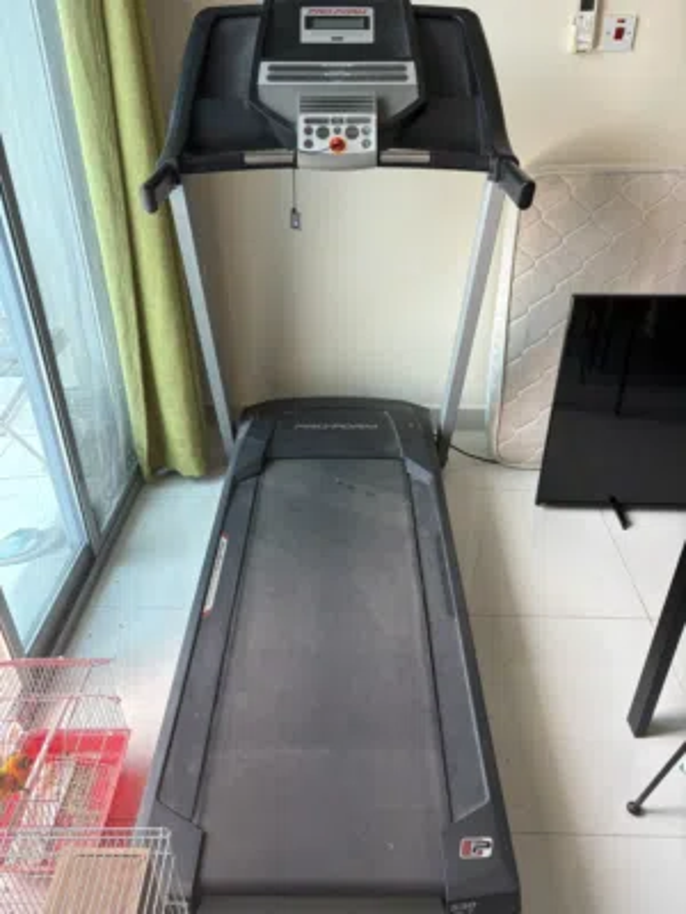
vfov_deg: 67.3
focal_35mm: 26
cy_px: 457
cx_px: 343
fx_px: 687
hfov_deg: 53.1
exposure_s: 1/122
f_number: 1.6
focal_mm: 5.96
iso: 50
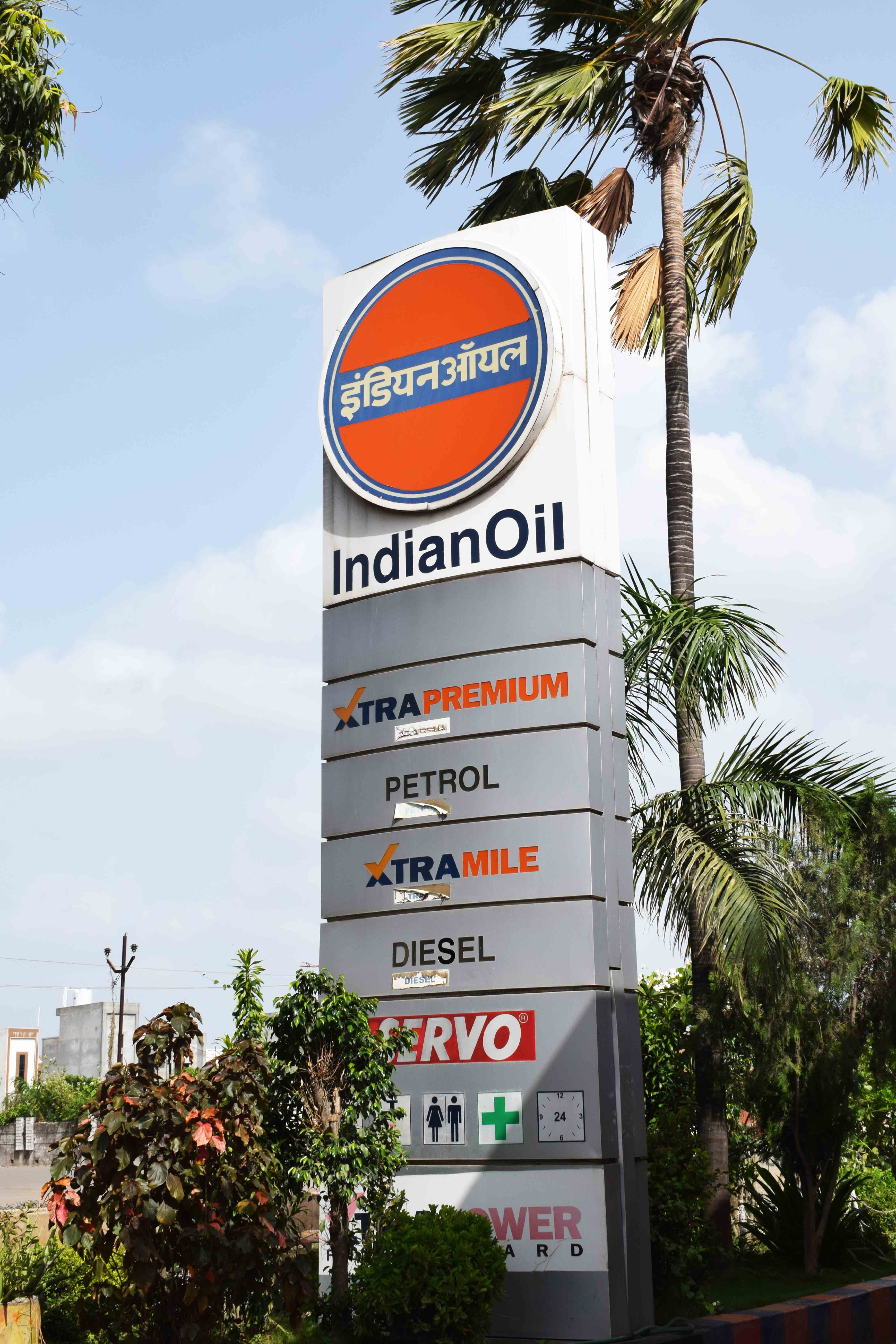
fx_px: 1624
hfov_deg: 30.8
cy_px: 672
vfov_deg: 45.0
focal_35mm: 44
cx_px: 448
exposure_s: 1/400
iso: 200
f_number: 10
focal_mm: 29
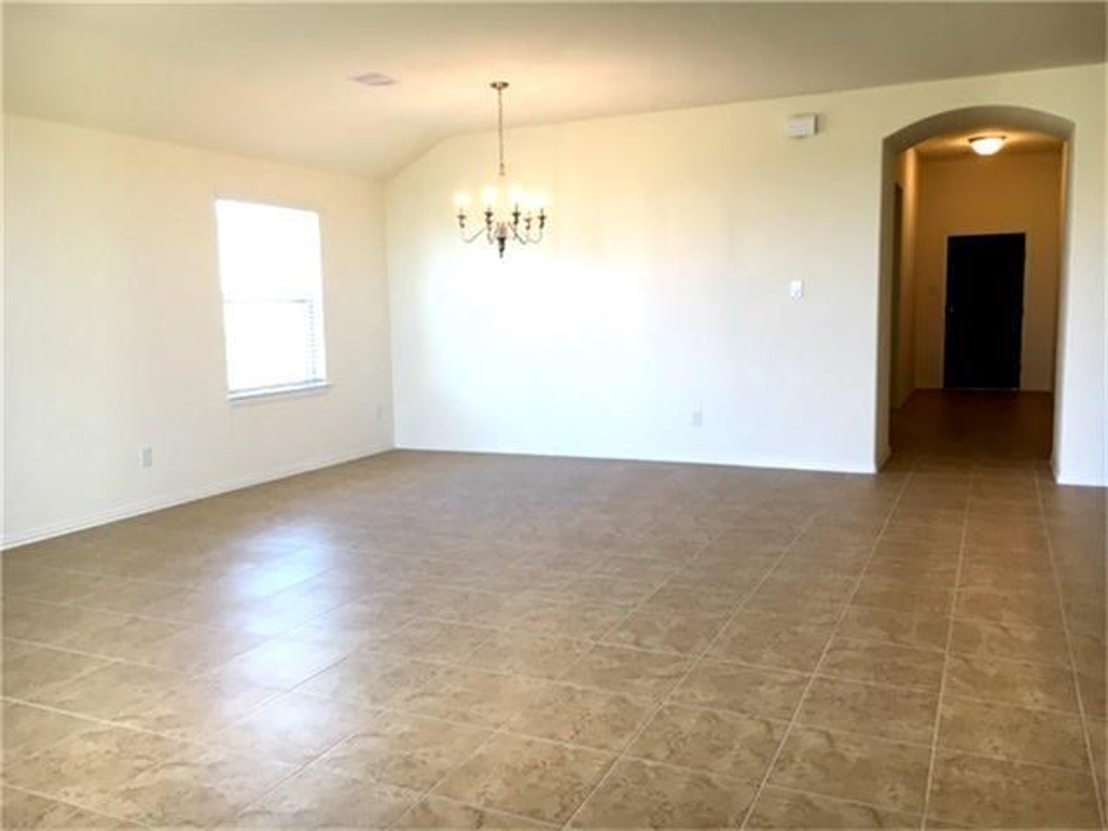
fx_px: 928
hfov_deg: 61.7
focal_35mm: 29
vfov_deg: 48.2
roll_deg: +2.0
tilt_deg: -6.7
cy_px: 416
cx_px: 554
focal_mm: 4.15
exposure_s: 1/30
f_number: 2.2
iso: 50
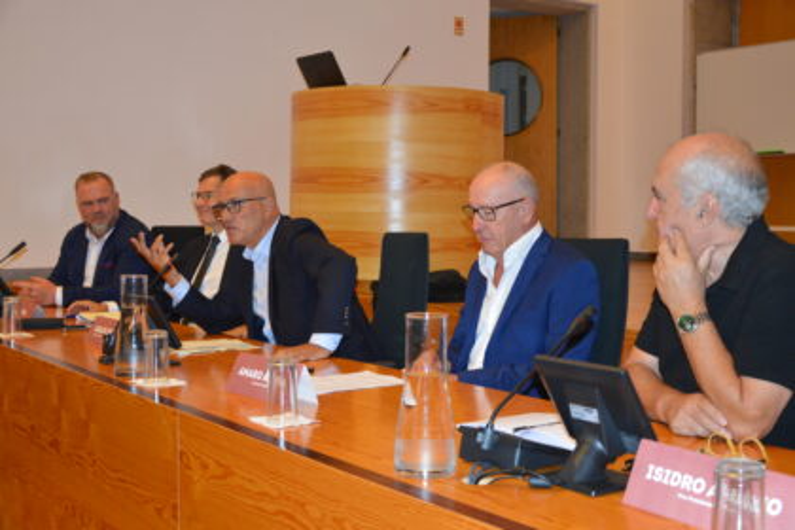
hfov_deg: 43.6
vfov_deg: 29.9
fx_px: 994
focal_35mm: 45
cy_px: 265
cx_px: 398
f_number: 4.2
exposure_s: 1/60
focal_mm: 30
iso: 640
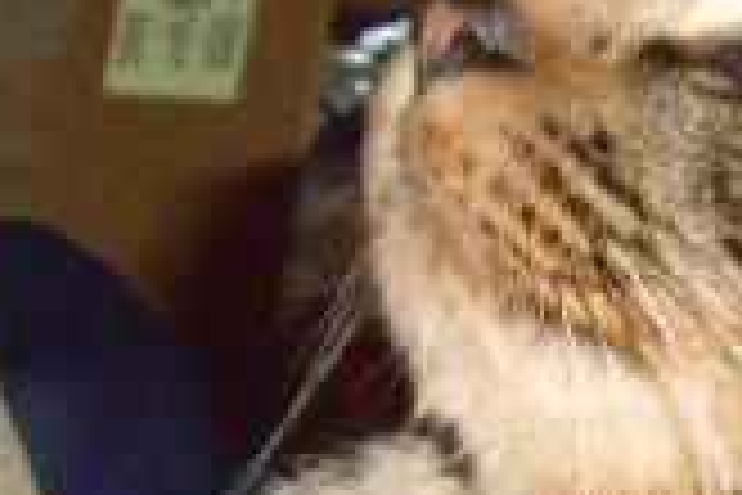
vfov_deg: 6.0
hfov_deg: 9.1
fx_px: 4658
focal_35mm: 226
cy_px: 706
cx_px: 535
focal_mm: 10
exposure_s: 1/60
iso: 1250
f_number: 16.4
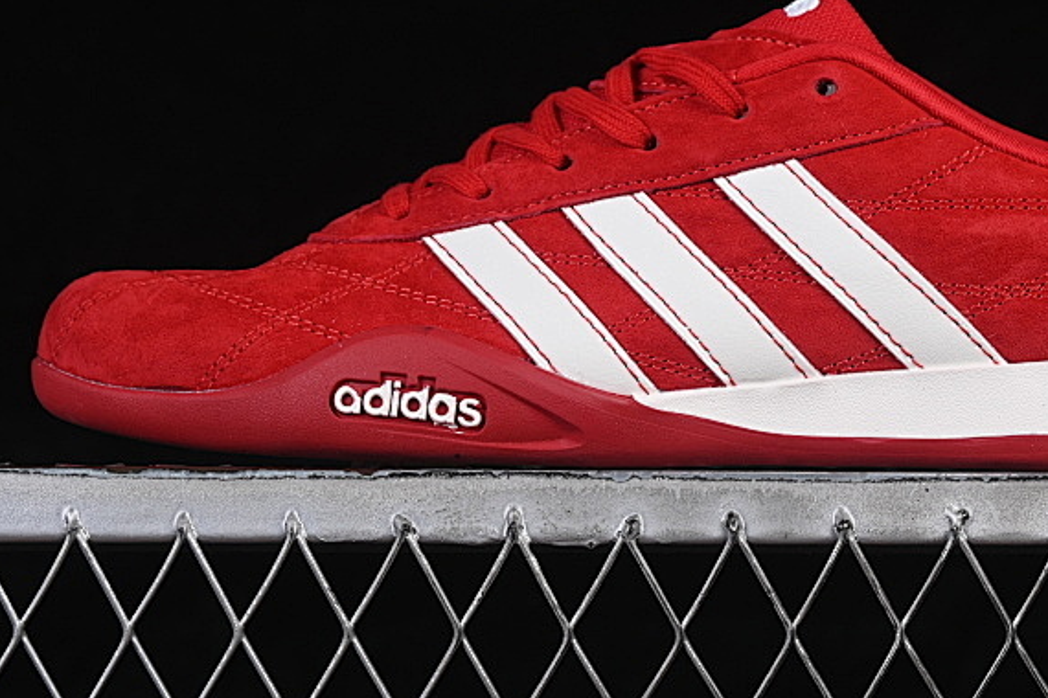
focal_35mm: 142
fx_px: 4133
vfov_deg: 9.6
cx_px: 682
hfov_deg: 14.4
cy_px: 57
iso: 160
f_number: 8
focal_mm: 50
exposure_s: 1/80
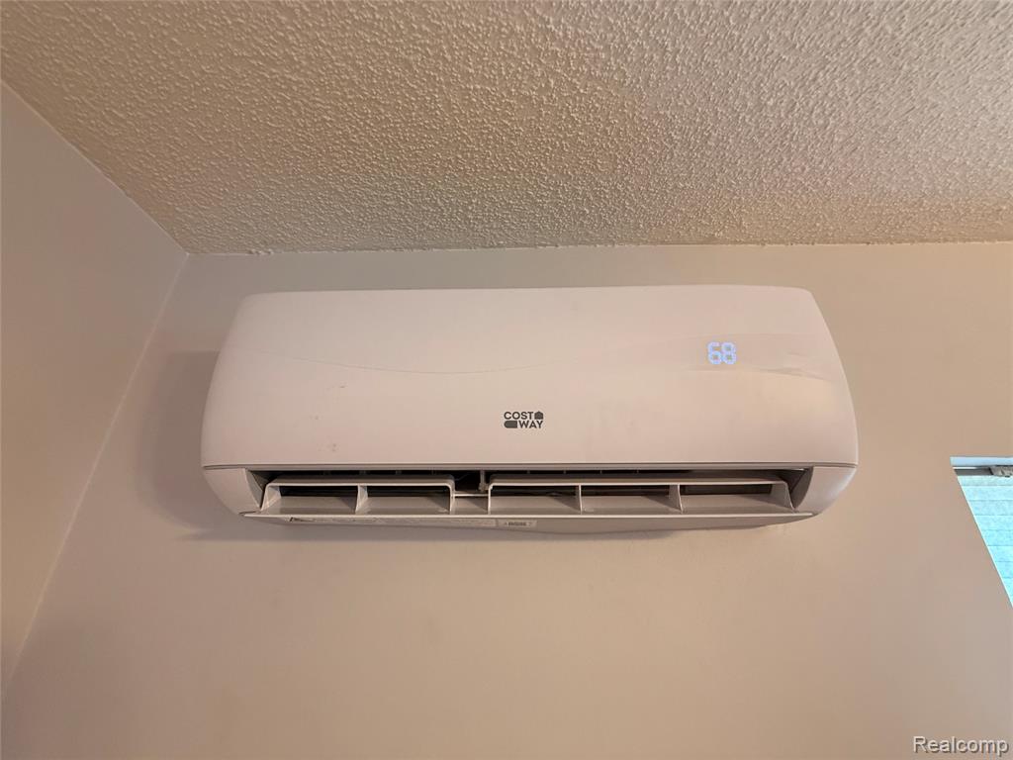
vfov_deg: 85.7
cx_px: 506
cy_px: 380
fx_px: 410
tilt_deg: +23.5
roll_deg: -0.7
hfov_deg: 102.1
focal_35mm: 14
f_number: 2.2
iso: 250
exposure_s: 1/60
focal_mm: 2.22
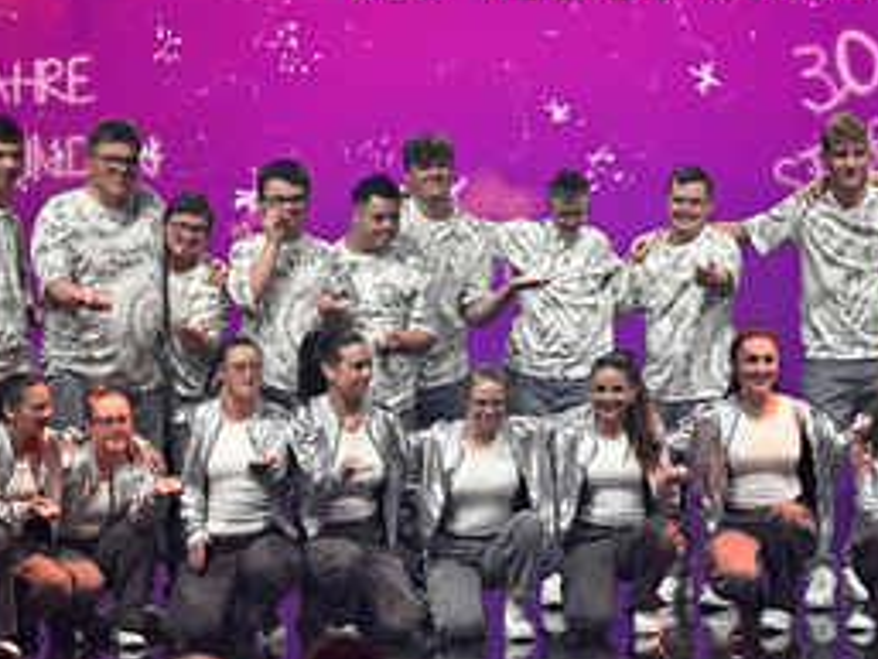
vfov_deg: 6.5
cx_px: 649
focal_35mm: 227
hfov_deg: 8.7
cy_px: 188
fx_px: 5760
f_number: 2.8
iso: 2000
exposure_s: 1/400
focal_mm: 135
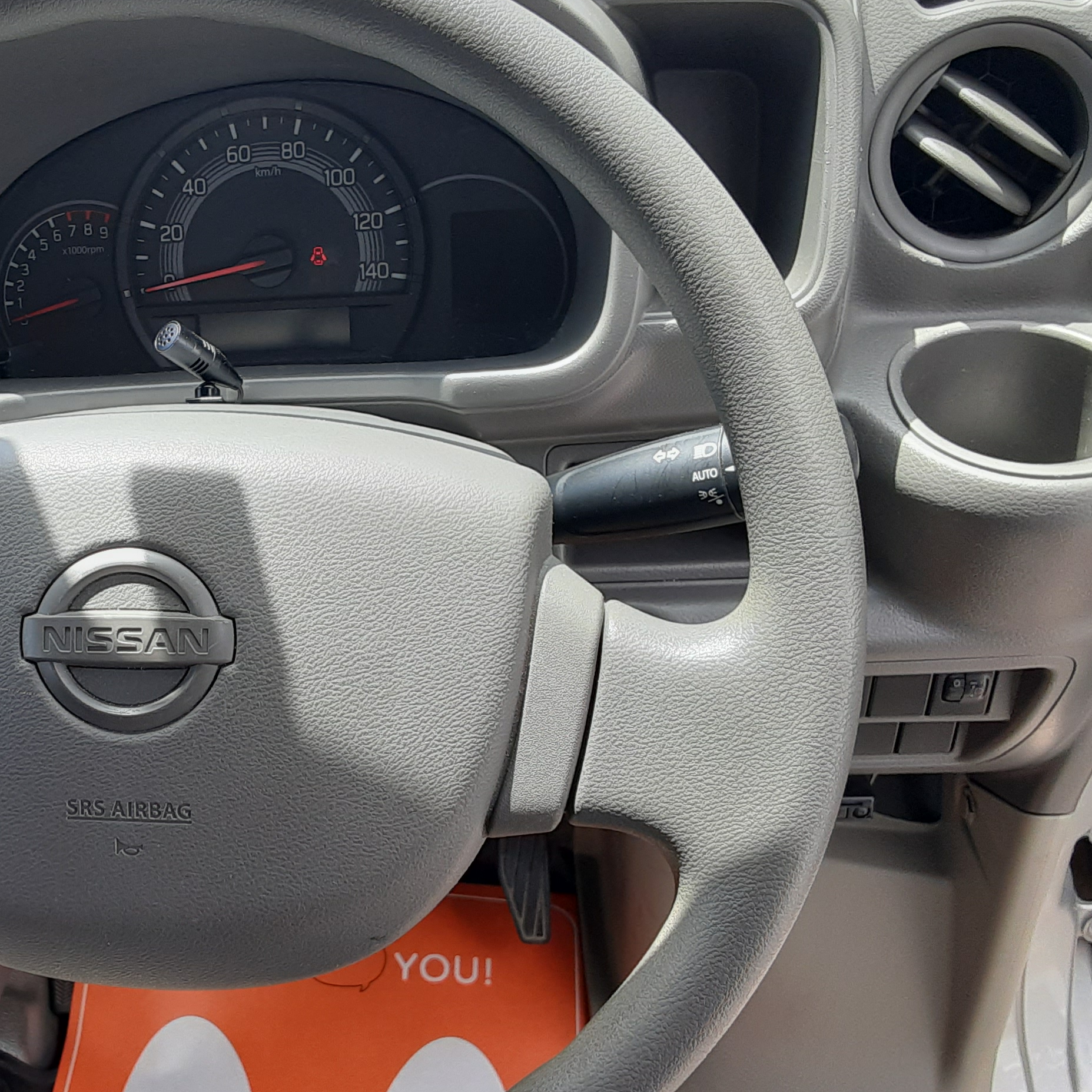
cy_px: 572
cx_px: 226
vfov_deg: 40.0
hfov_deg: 38.6
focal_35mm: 42
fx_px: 1499
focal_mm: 2.91
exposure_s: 1/302
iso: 40
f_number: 1.9
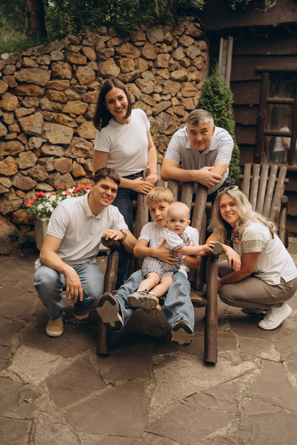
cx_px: 148
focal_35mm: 35
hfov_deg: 37.9
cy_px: 222
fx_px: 433
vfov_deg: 54.4
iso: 250
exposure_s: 1/125
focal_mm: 35
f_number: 2.8
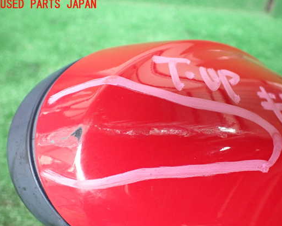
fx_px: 284
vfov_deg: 43.3
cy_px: 121
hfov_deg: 52.7
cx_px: 161
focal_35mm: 34
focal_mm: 5.4
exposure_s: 1/125
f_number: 2.3
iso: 640
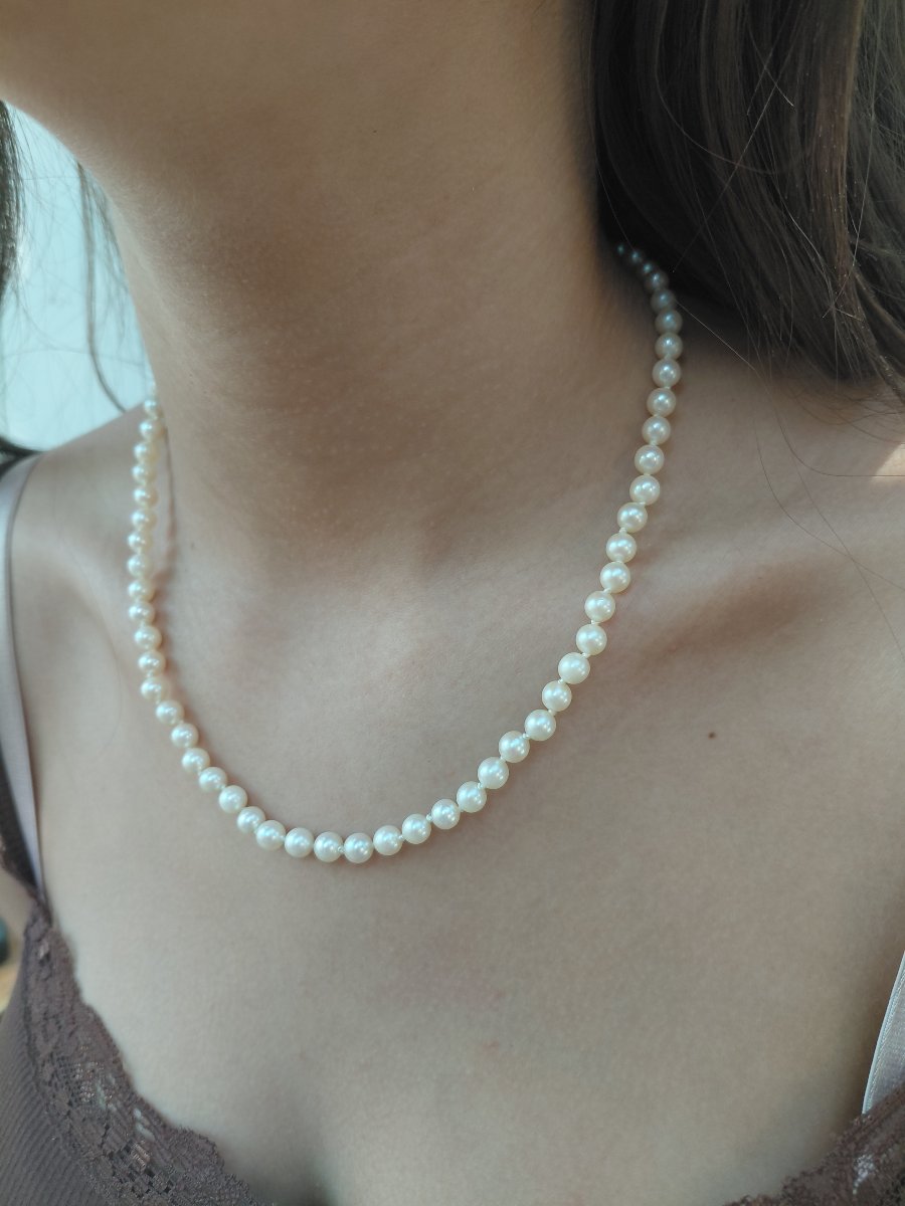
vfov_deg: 69.4
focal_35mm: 25
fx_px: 871
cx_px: 452
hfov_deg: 54.9
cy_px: 603
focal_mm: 4.69
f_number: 1.8
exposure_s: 1/219
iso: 50
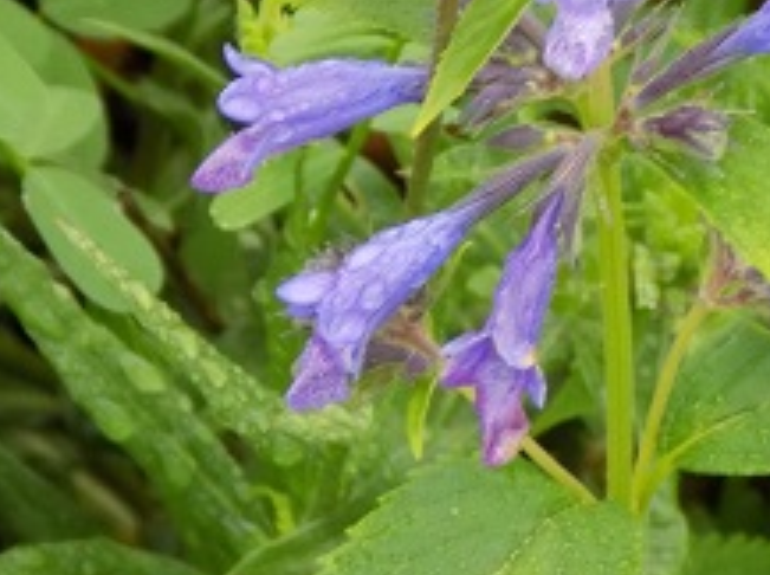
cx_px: 642
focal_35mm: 521
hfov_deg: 3.8
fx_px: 11570
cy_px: 103
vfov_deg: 2.8
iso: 180
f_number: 5.6
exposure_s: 1/30
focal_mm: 41.8
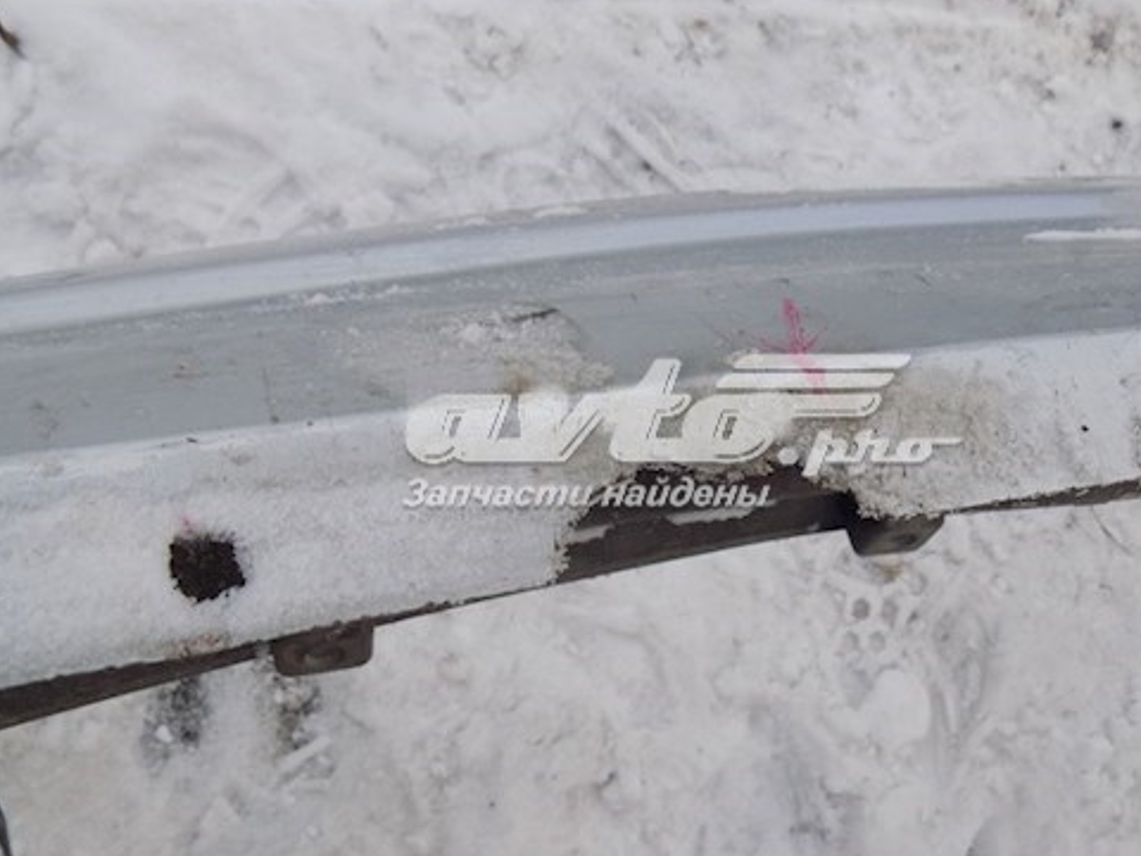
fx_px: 1055
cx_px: 675
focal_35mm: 32
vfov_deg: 44.2
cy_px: 426
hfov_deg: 56.5
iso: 125
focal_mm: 4.3
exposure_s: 1/250
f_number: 3.1
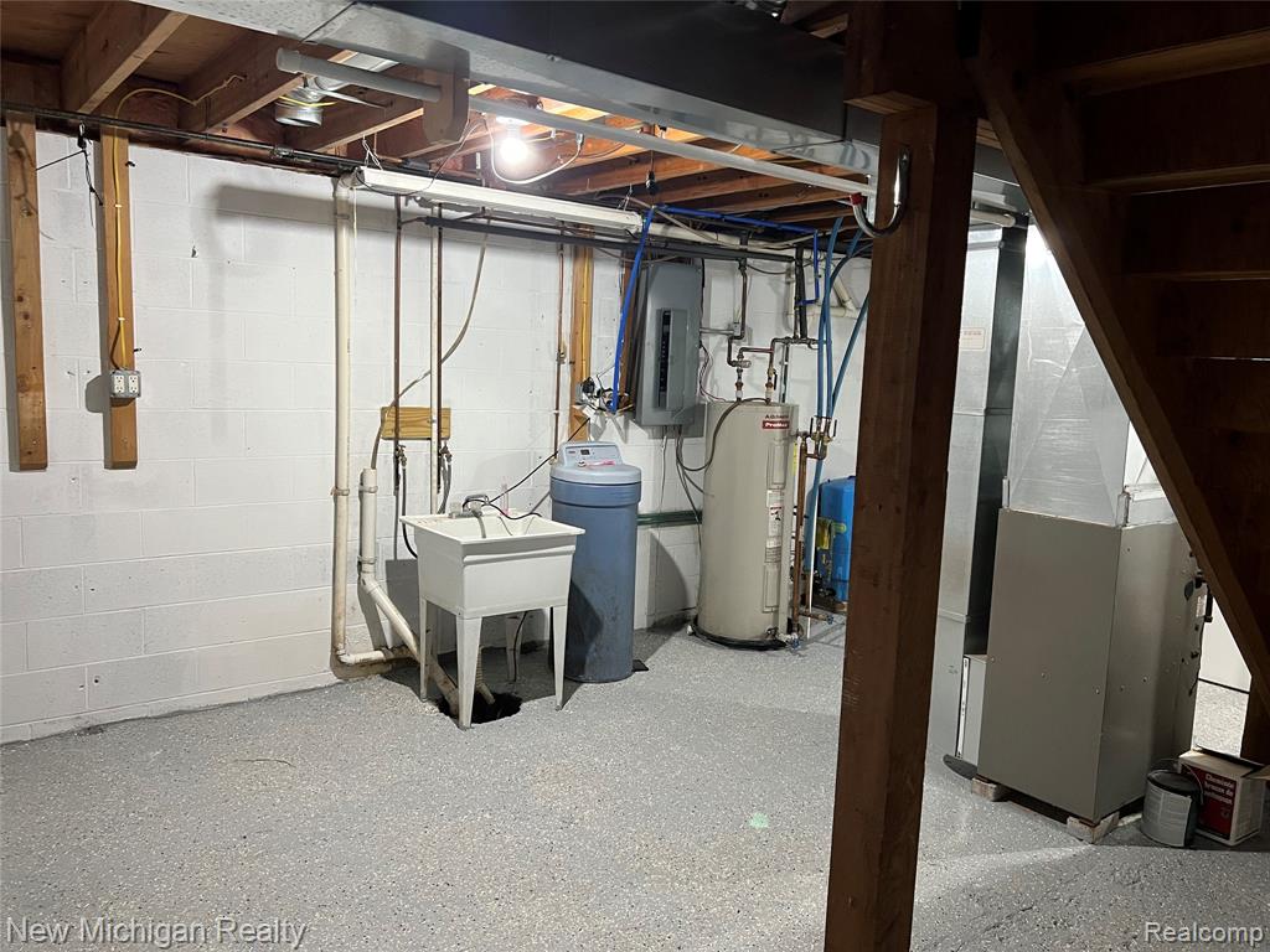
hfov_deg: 67.3
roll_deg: -2.3
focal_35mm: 26
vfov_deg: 53.1
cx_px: 635
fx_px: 954
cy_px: 476
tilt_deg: -7.4
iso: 320
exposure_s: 1/60
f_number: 1.5
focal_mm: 5.7
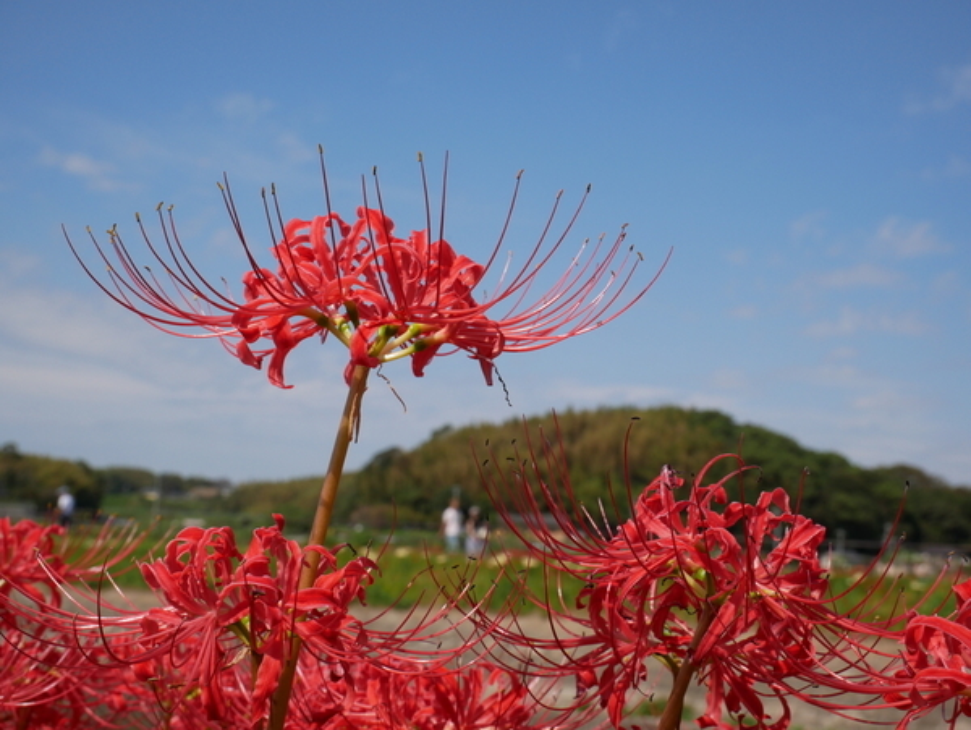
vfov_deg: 29.1
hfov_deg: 38.2
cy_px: 365
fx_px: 1404
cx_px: 486
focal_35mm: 50
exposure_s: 1/400
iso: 200
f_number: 10
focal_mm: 25
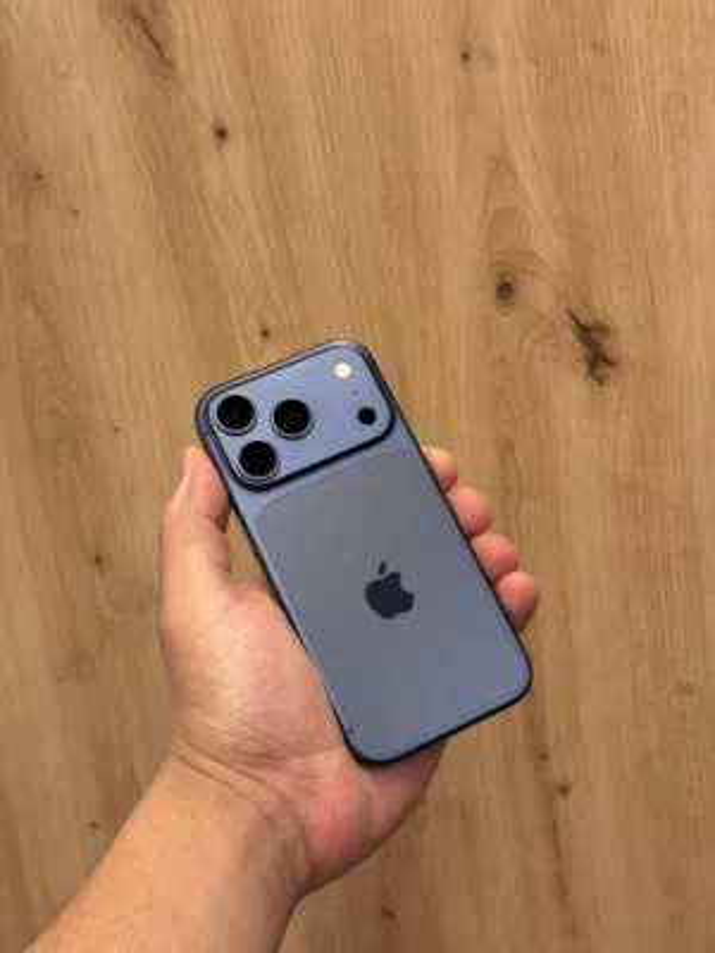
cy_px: 476
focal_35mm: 48
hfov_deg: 30.3
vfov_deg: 39.7
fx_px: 1322
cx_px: 358
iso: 80
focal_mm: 6.76
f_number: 1.78
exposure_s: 1/50
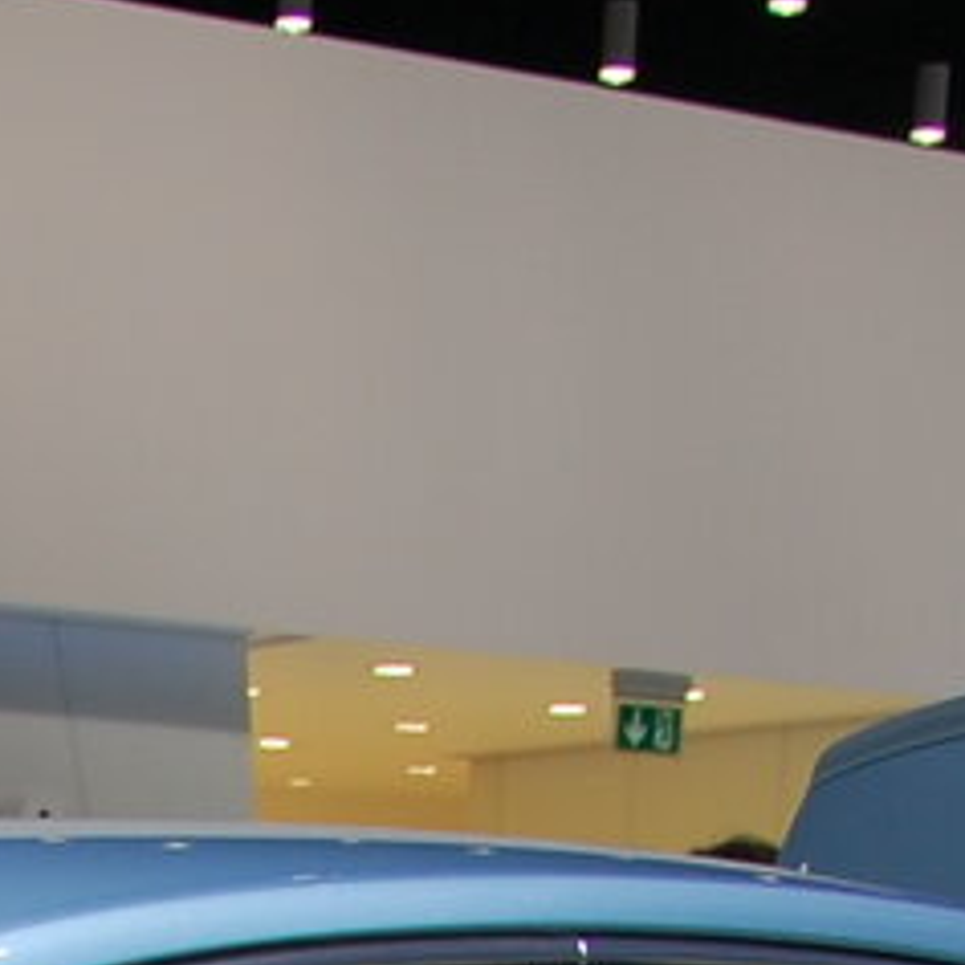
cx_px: -814
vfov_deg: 9.0
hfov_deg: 9.2
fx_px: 5705
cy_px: 2052
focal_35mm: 181
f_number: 6.3
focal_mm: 21
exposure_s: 1/160
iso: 200
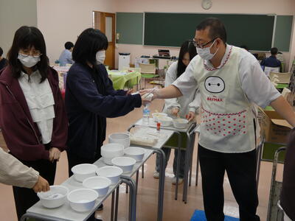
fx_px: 332
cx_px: 148
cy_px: 110
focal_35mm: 39
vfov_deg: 36.8
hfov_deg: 47.9
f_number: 3.6
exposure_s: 1/80
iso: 160
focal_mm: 7.1
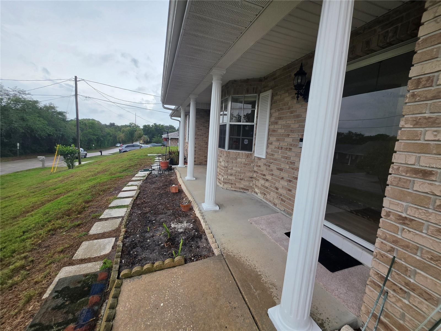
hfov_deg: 106.2
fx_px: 166
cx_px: 220
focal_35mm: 13
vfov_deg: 89.9
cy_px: 166
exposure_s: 1/120
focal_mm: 2.2
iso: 25
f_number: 1.9
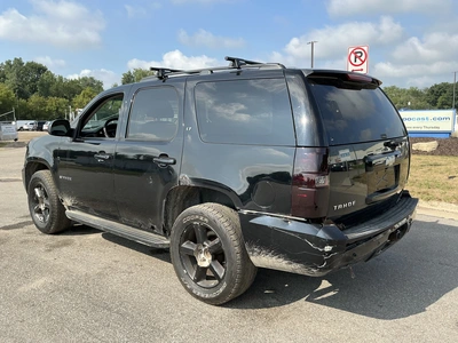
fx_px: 370
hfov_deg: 63.4
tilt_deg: -6.0
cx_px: 229
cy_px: 172
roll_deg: +0.8
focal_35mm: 28
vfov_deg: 49.7
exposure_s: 1/1144
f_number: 1.8
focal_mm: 3
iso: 25
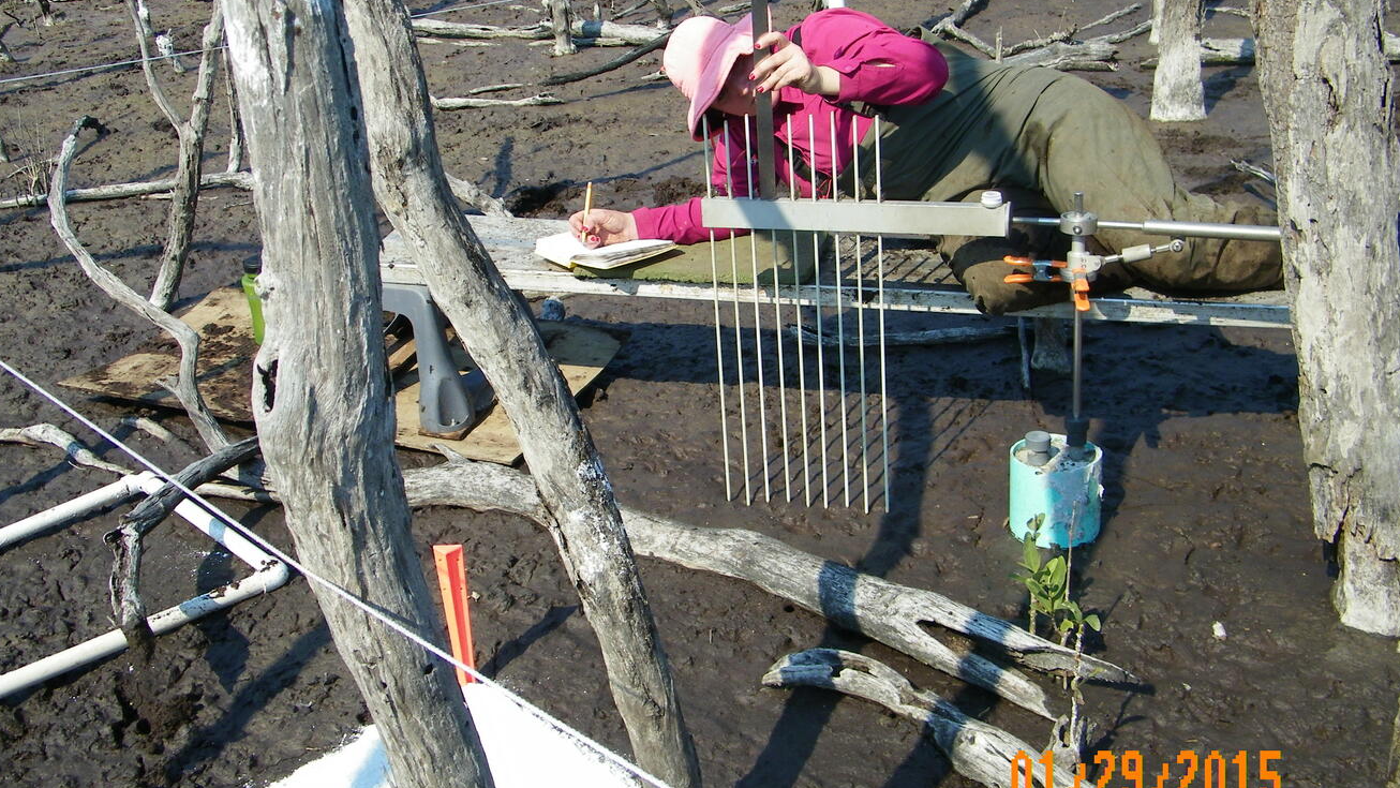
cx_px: 708
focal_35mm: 39
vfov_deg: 30.4
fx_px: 1448
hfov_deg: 51.6
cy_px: 368
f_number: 7.4
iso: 80
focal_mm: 6.2
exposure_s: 1/200
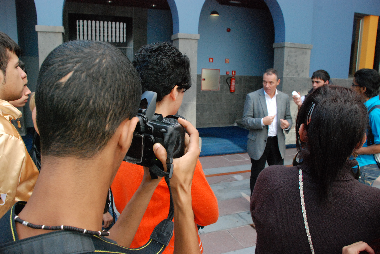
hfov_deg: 67.3
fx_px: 285
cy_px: 127
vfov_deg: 48.0
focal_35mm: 27
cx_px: 190
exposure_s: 1/250
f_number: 8
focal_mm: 18
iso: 1250
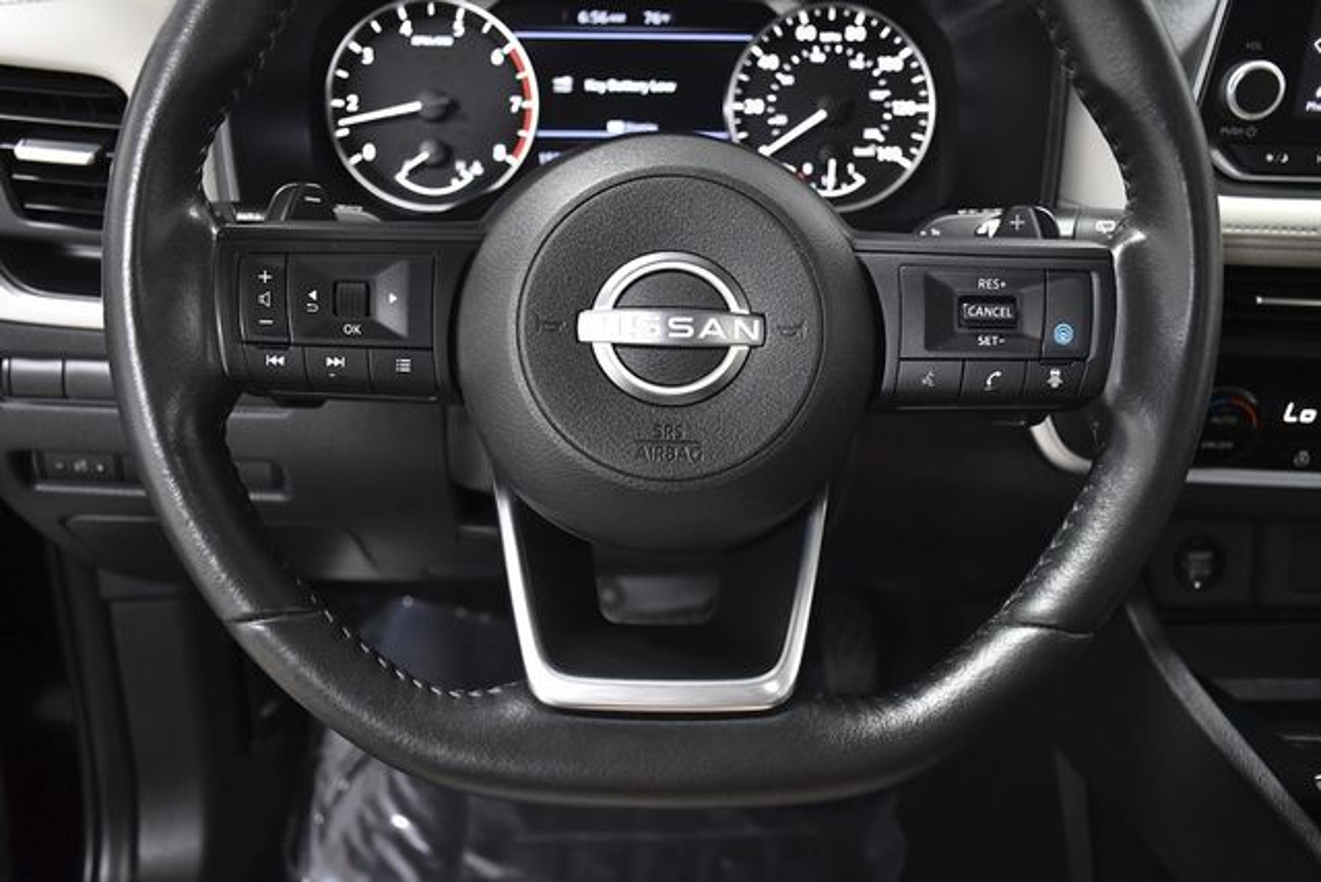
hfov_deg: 49.5
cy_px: 441
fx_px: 1431
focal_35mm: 39
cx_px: 660
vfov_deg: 34.2
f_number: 4.5
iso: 2500
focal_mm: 26
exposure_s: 1/100
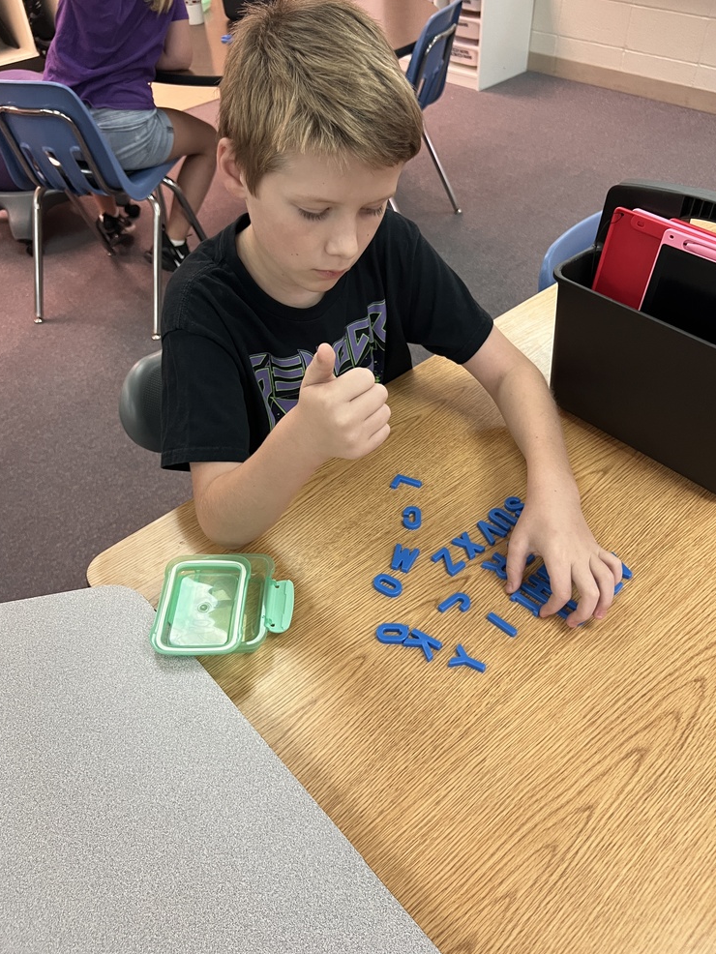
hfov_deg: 51.4
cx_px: 359
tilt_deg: -44.6
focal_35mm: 27
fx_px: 744
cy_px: 464
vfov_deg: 65.3
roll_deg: +2.7
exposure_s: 1/60
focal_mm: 5.7
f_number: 1.5
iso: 200
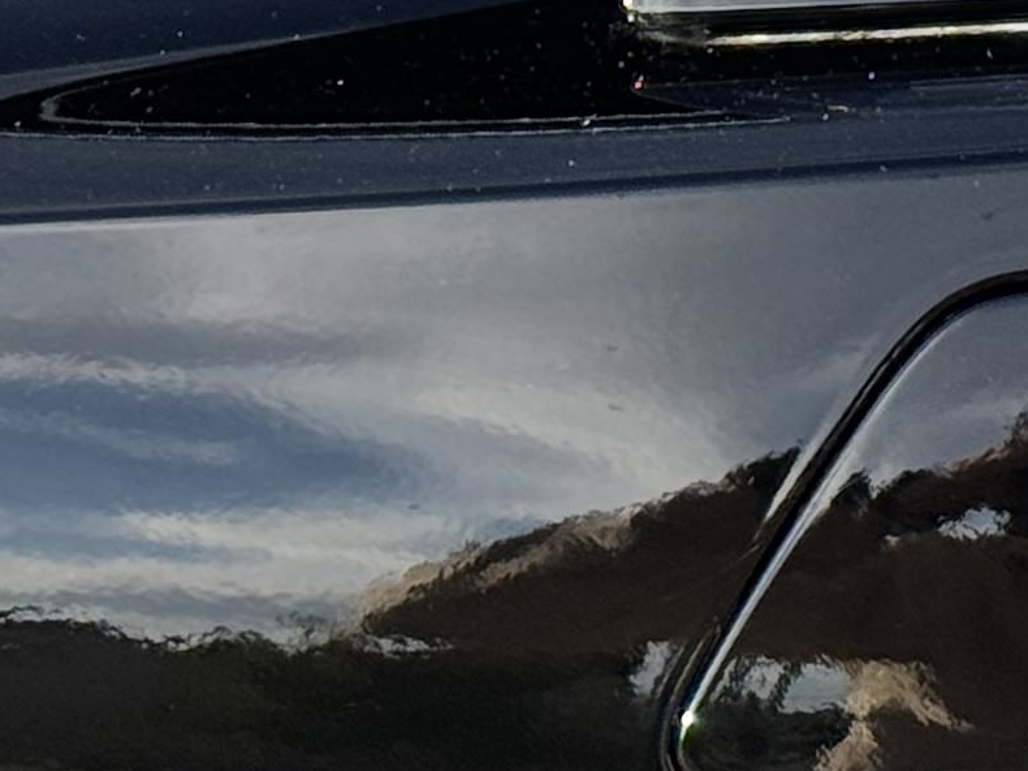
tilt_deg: -7.8
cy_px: -680
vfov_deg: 5.9
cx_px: 982
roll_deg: -0.3
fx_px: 7274
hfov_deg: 8.1
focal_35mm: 245
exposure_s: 1/1339
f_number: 1.78
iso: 64
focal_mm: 6.76
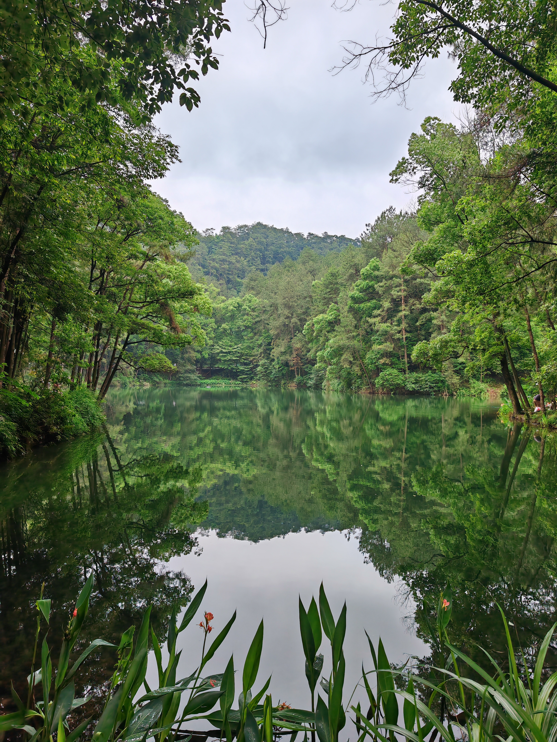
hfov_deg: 51.4
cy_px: 371
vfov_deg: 65.3
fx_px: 579
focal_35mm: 27
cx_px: 278
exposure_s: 1/580
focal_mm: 7.62
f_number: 1.6
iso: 50
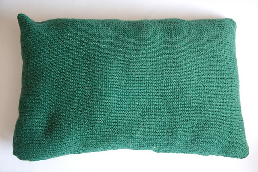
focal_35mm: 60
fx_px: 430
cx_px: 129
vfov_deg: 22.6
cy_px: 86
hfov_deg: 33.4
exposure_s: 1/40
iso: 400
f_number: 4.8
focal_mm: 40
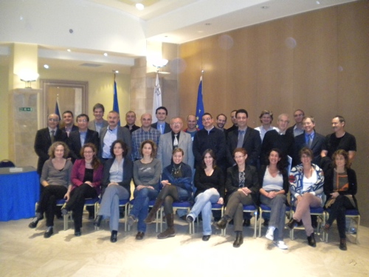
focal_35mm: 35
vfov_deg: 40.7
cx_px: 184
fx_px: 373
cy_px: 138
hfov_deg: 52.6
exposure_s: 1/30
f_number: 3.1
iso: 800
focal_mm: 6.3
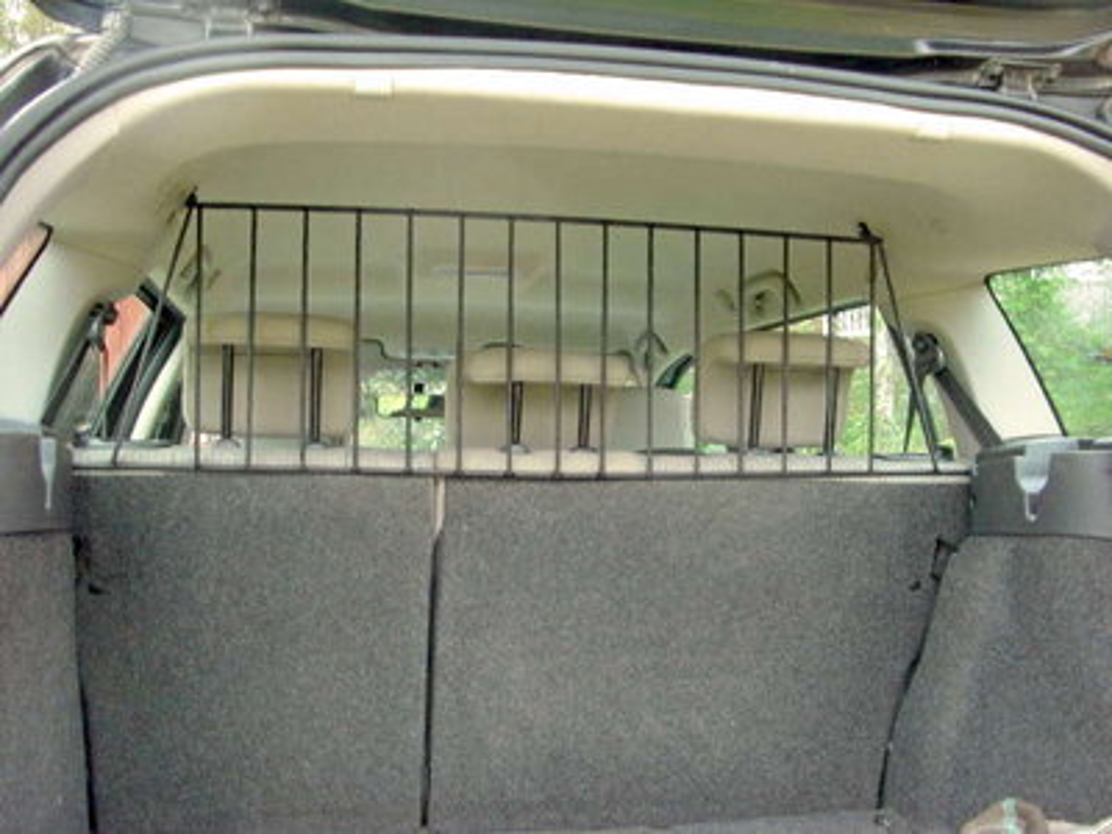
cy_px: 417
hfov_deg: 49.0
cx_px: 556
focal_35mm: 38
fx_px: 1221
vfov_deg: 37.7
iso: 200
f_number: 3.4
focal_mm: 6.3
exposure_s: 1/30
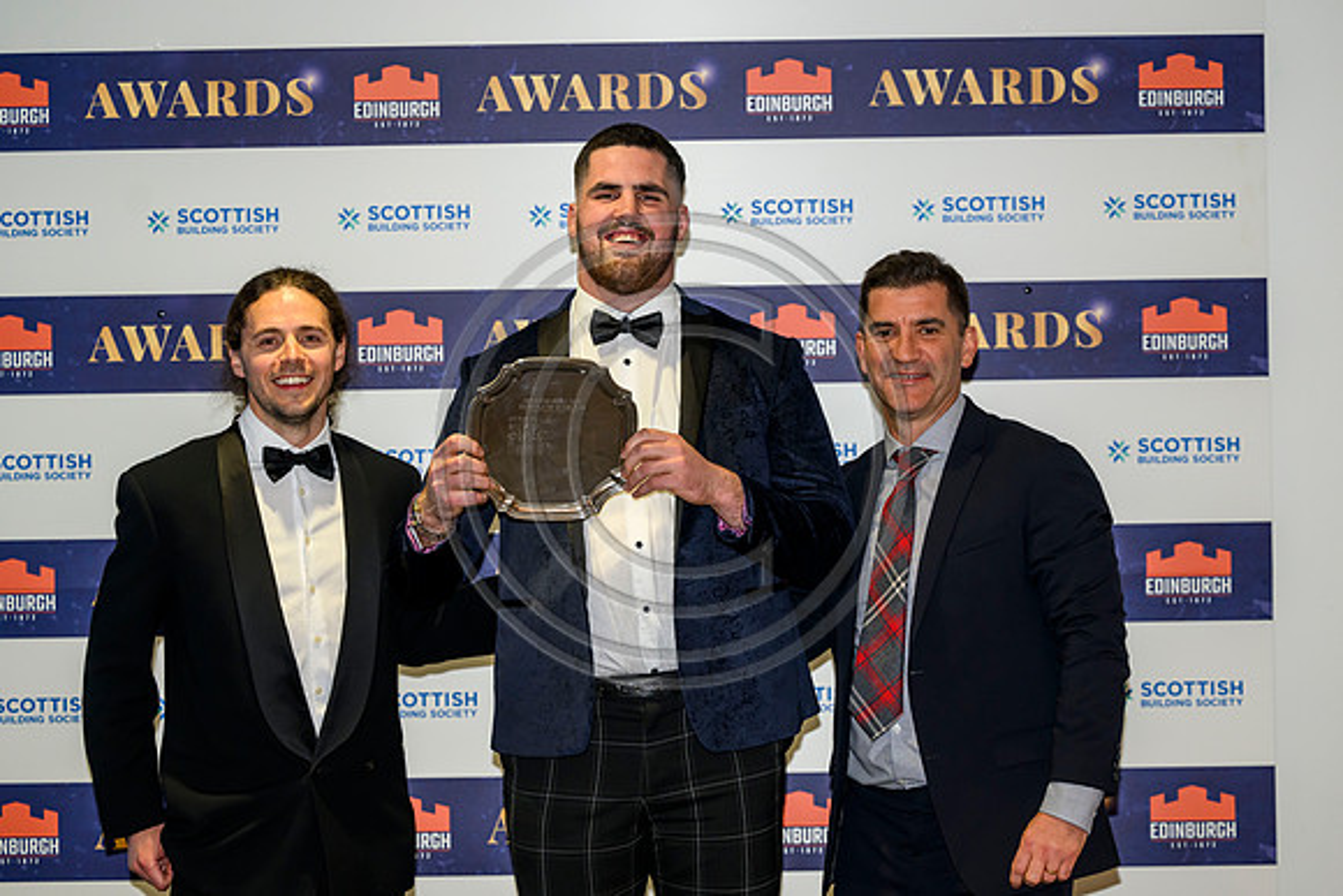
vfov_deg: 15.8
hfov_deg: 23.5
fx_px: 3232
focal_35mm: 87
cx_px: 672
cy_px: 448
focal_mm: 82
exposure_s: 1/250
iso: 2000
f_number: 3.2
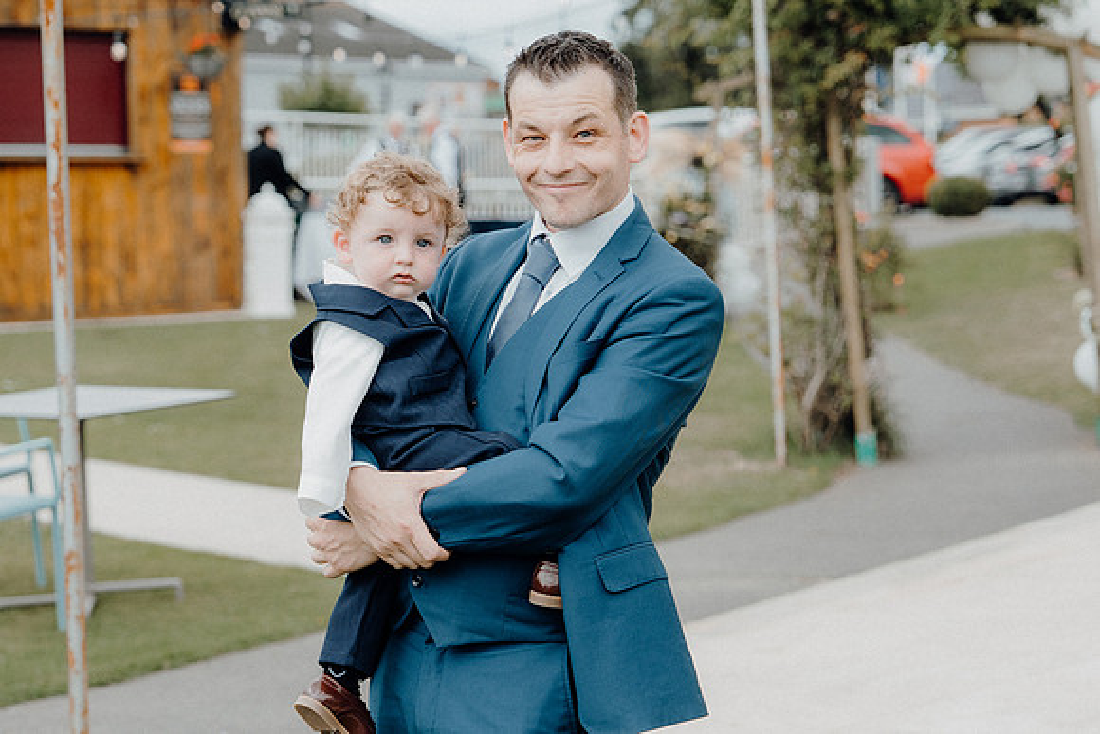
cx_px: 550
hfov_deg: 19.5
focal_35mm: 105
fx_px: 3209
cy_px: 367
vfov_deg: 13.0
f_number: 3.5
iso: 125
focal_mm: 70
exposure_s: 1/250
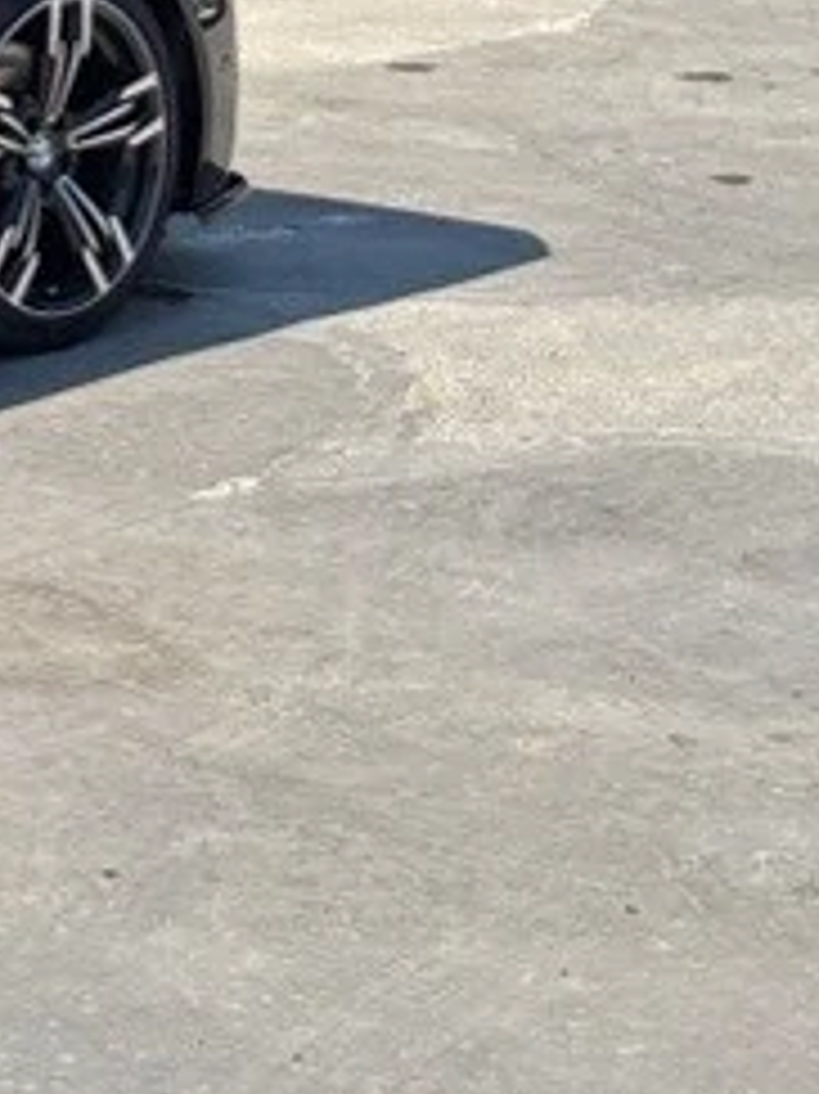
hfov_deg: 9.5
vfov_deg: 13.6
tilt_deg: -8.8
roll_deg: +0.4
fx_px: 4515
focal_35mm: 143
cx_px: -958
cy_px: -14
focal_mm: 5.96
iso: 50
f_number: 1.6
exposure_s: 1/2288
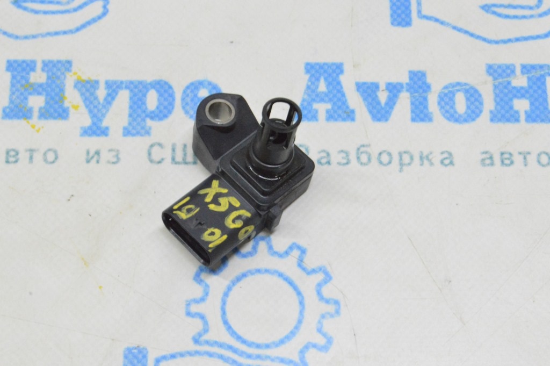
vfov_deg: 16.5
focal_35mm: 82
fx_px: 1259
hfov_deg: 24.6
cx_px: 275
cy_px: 183
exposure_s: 1/20
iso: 6400
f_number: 20
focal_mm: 55
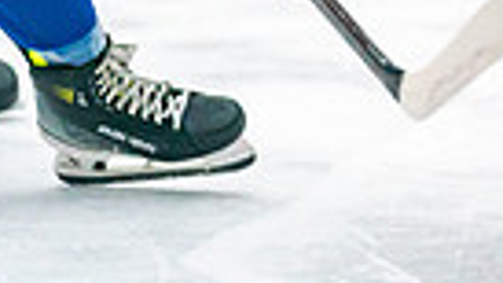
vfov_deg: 2.2
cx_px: 925
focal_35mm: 553
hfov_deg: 3.9
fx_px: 7374
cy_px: -333
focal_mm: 122
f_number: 2.8
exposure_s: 1/1000
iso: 3200
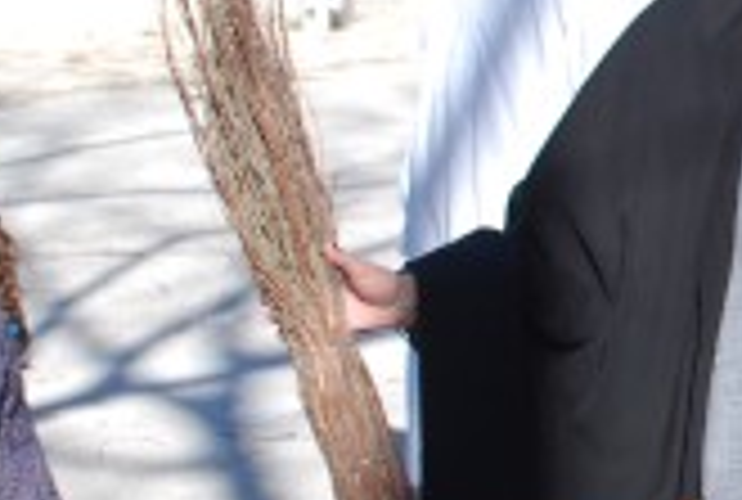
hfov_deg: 12.8
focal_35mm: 151
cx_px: 1151
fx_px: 3121
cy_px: 151
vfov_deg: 9.1
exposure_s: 1/200
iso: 100
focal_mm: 26
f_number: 7.1
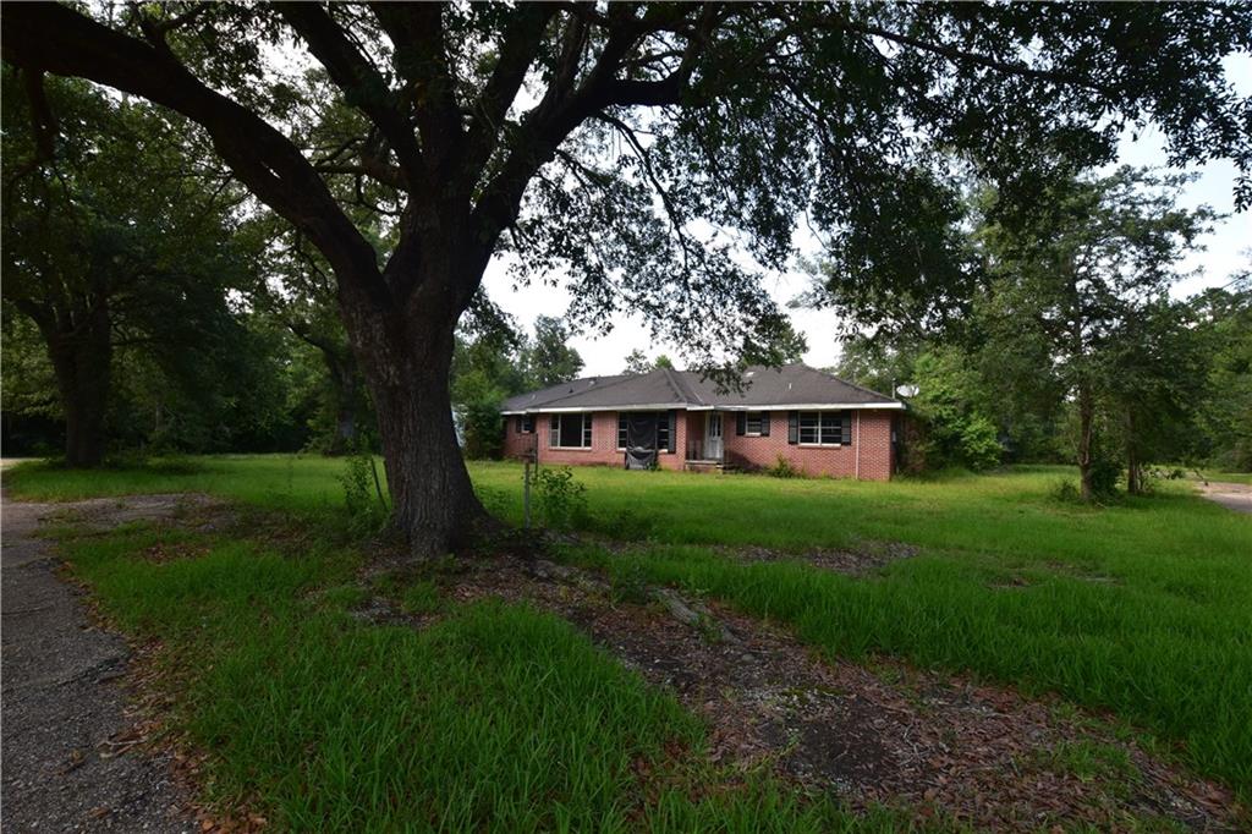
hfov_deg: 100.4
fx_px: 521
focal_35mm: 15
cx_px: 626
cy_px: 417
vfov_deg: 77.3
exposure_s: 1/100
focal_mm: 10
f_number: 9
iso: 400
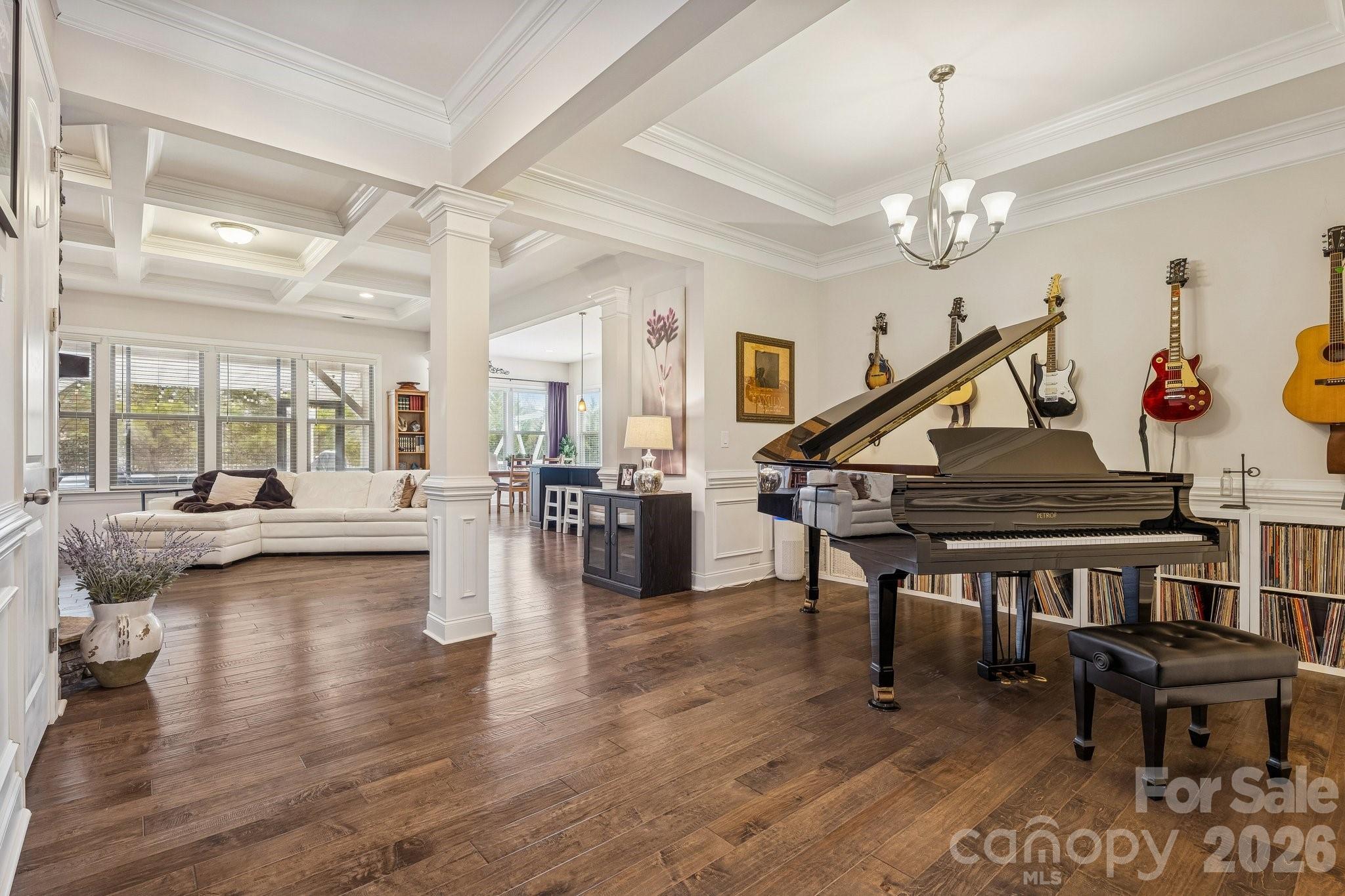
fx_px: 598
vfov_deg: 73.7
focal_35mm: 16
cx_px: 672
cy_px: 448
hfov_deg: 96.7
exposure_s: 1/5
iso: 400
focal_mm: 16
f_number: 8
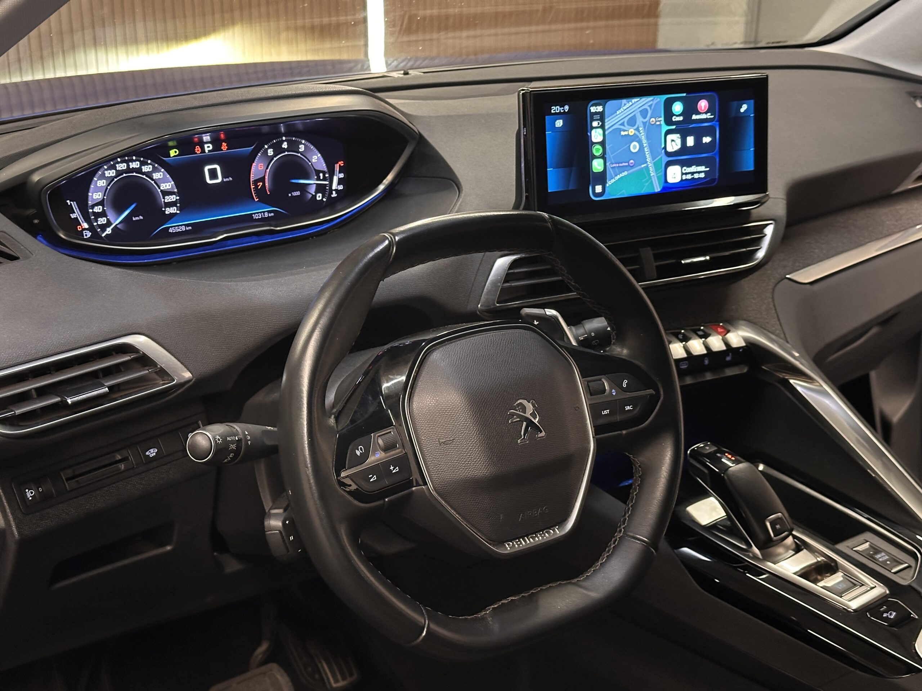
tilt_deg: -20.9
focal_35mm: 48
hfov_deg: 39.7
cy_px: 346
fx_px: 1278
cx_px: 461
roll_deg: -0.9
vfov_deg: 30.3
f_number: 1.78
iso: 400
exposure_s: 1/33
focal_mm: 6.86
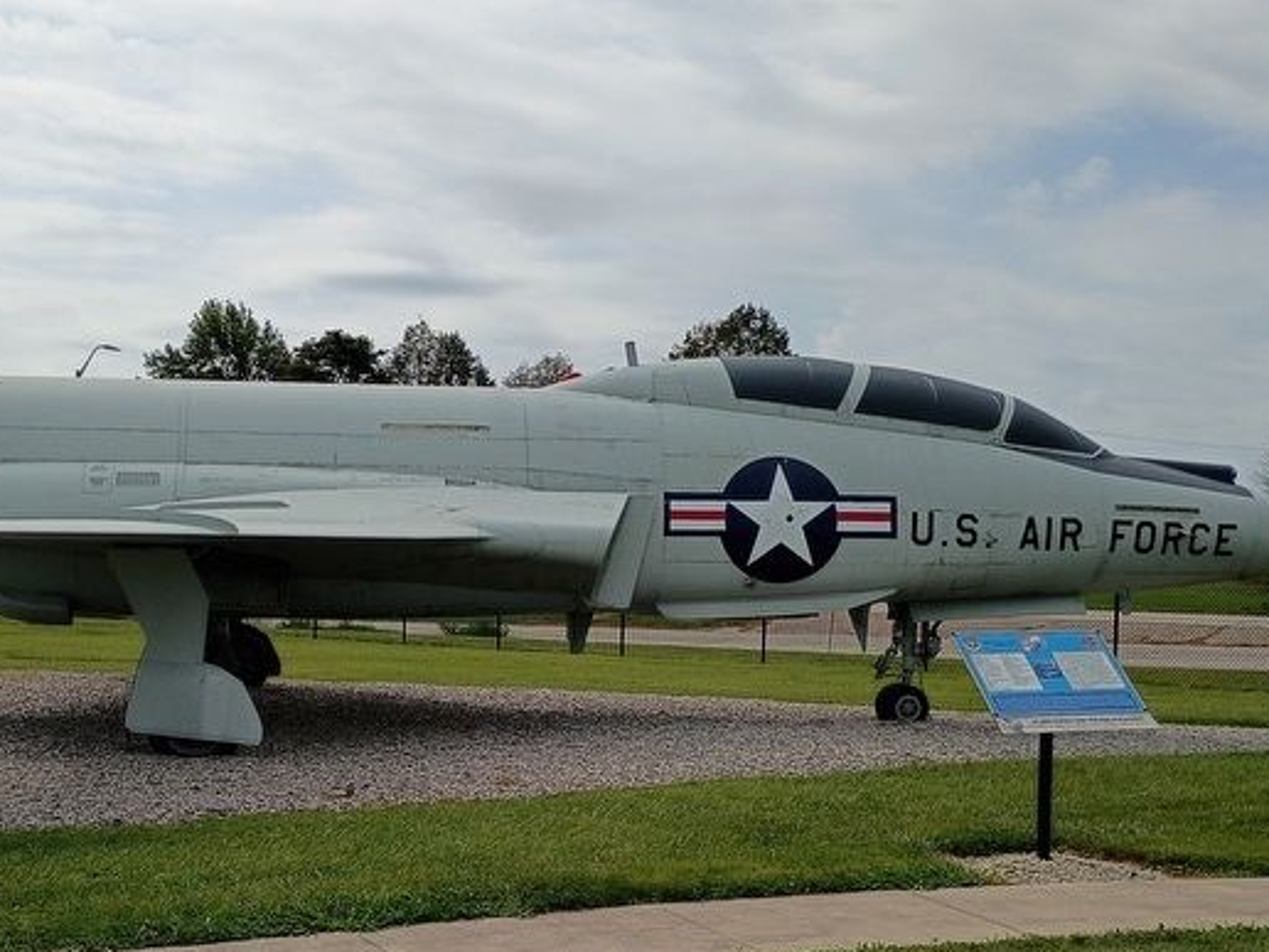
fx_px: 1650
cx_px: 475
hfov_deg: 41.8
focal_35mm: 45
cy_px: 652
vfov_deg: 31.9
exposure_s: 1/2865
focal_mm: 4.27
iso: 104
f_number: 1.8
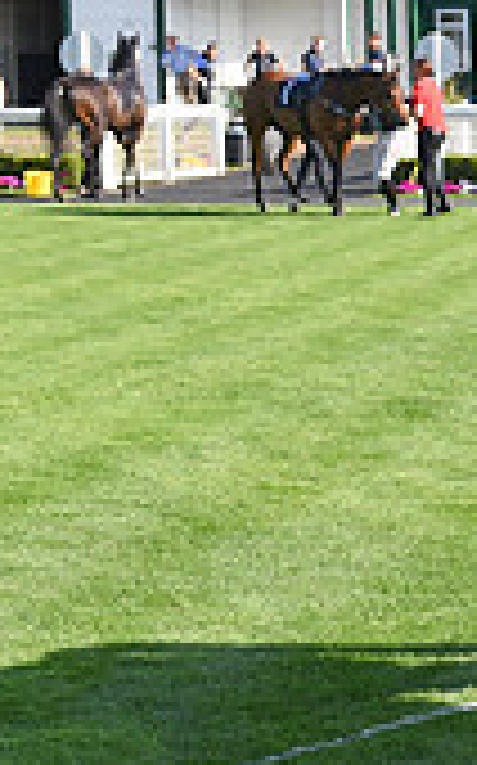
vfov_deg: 16.7
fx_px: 2604
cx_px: 1112
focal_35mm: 125
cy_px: 259
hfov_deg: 9.4
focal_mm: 36
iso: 400
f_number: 5.6
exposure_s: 1/1000
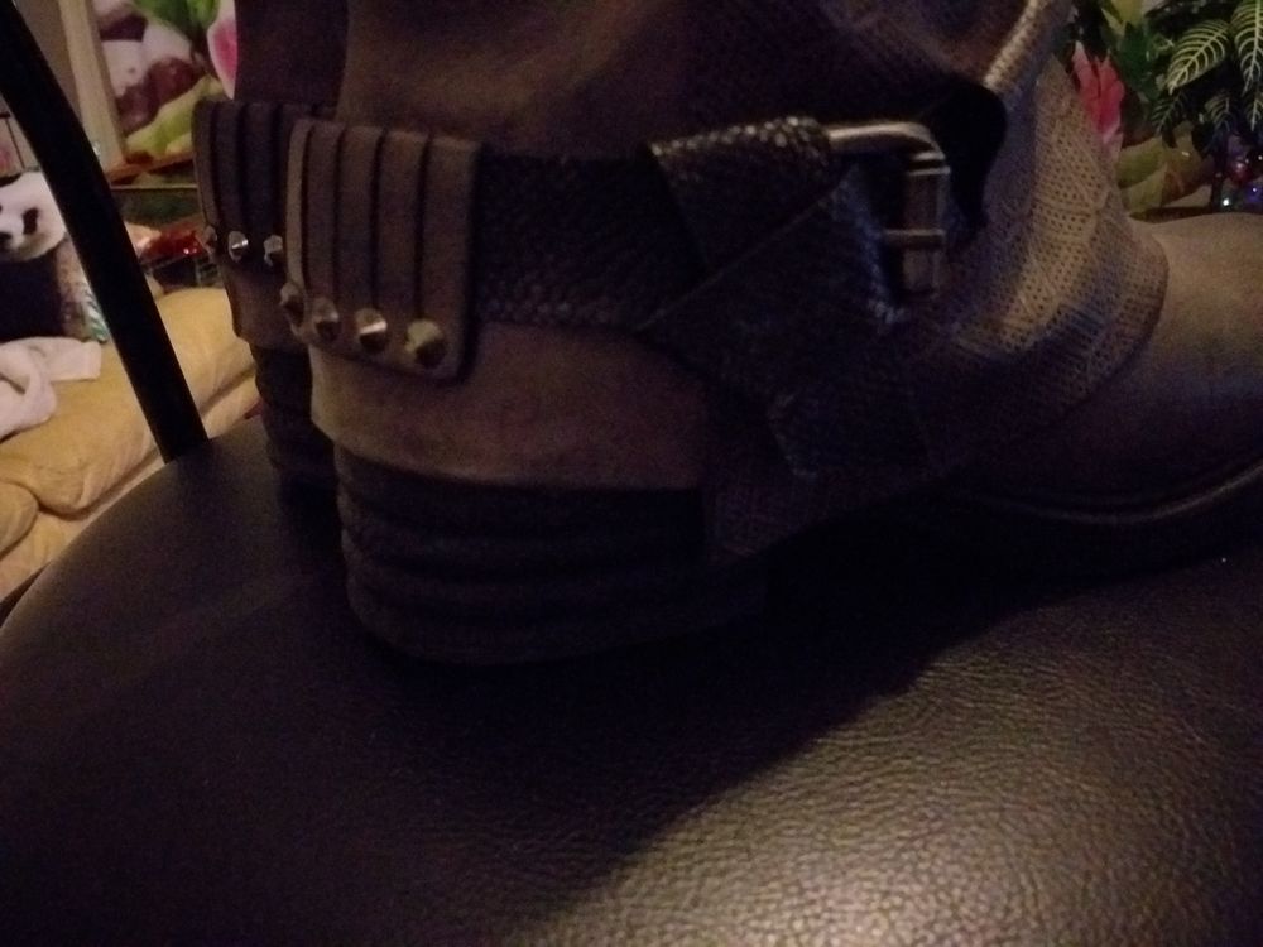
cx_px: 632
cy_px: 474
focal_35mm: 26
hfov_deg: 67.3
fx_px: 949
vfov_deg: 53.1
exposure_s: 1/17
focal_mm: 3.6
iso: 2000
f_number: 1.9
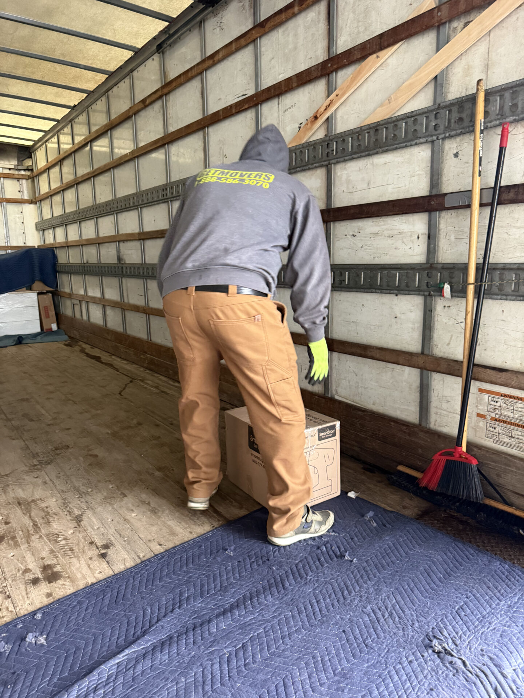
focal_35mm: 24
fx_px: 484
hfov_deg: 56.8
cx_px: 262
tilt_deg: -14.5
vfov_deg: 71.6
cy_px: 349
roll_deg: -0.2
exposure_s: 1/60
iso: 640
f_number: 1.78
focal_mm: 6.76
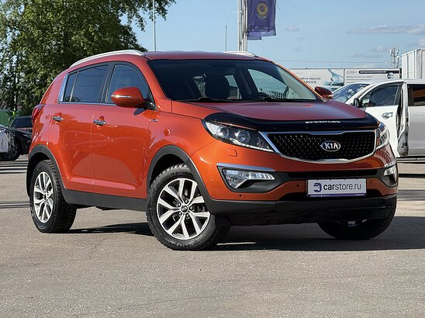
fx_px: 1472
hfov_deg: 16.4
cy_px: 159
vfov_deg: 12.3
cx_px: 212
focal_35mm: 120
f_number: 2.8
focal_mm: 15.66
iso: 64
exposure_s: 1/1271
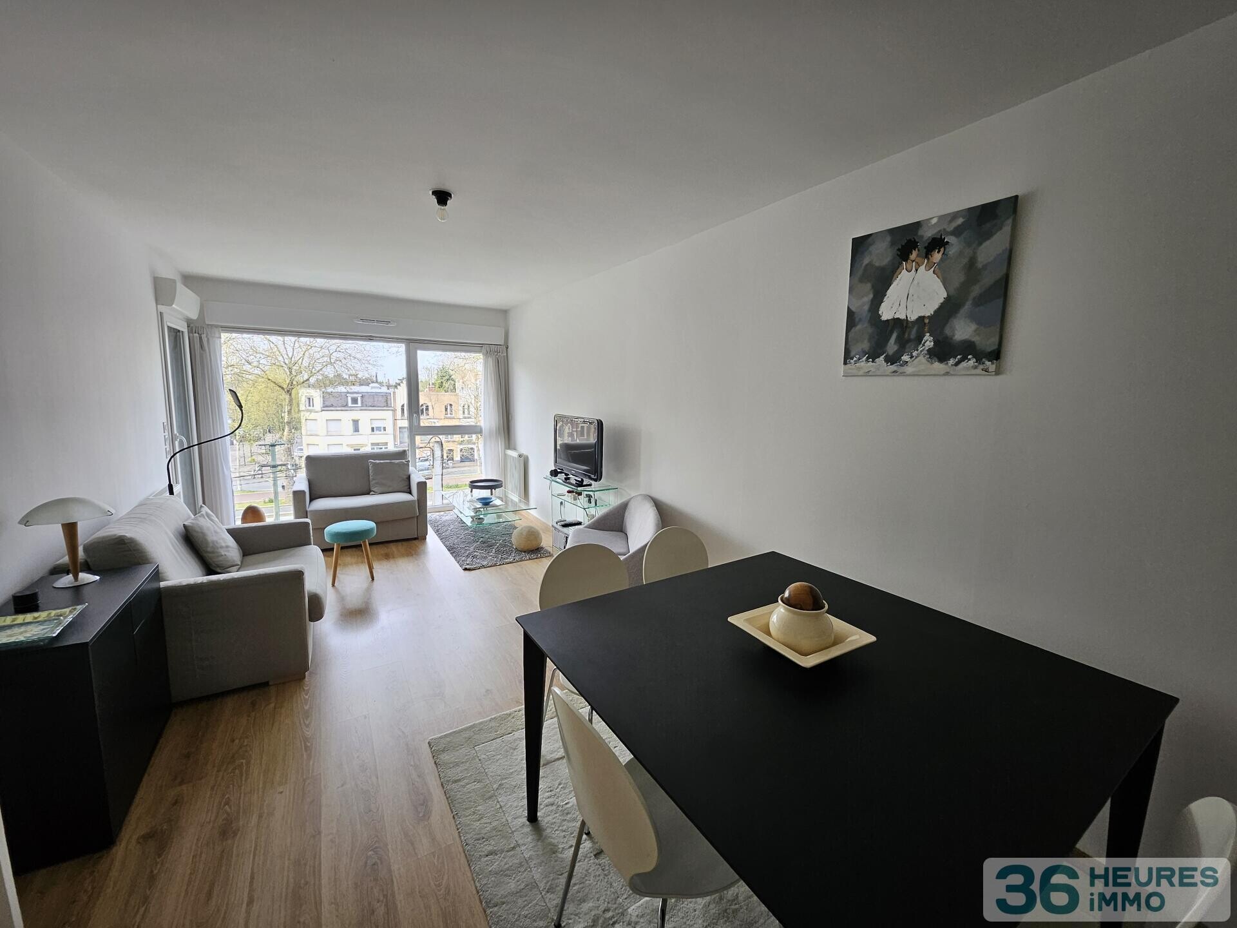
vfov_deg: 89.9
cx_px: 618
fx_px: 465
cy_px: 464
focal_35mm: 13
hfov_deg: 106.2
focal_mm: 1.74
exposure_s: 1/50
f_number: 2.2
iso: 40
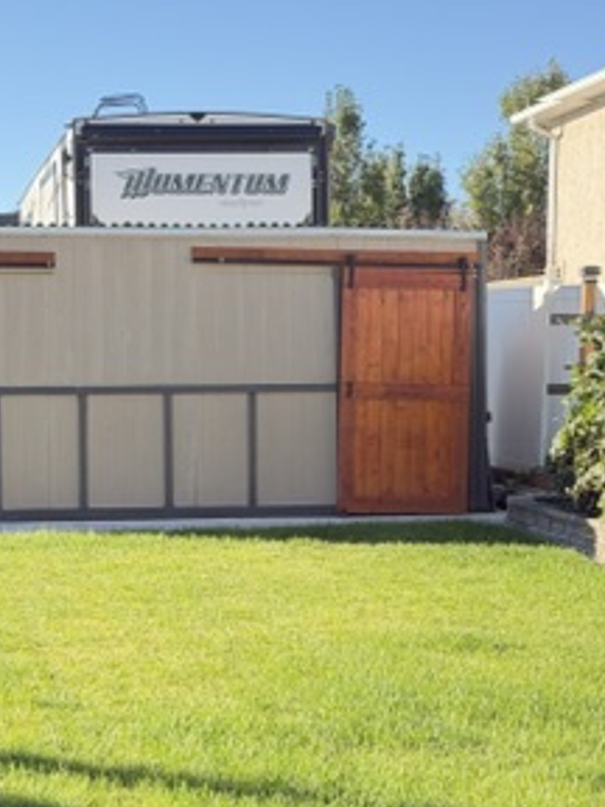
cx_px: 168
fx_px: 1864
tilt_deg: -1.9
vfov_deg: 24.4
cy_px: 443
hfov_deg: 18.3
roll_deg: -1.5
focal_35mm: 80
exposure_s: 1/1055
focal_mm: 6.76
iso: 100
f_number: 1.78
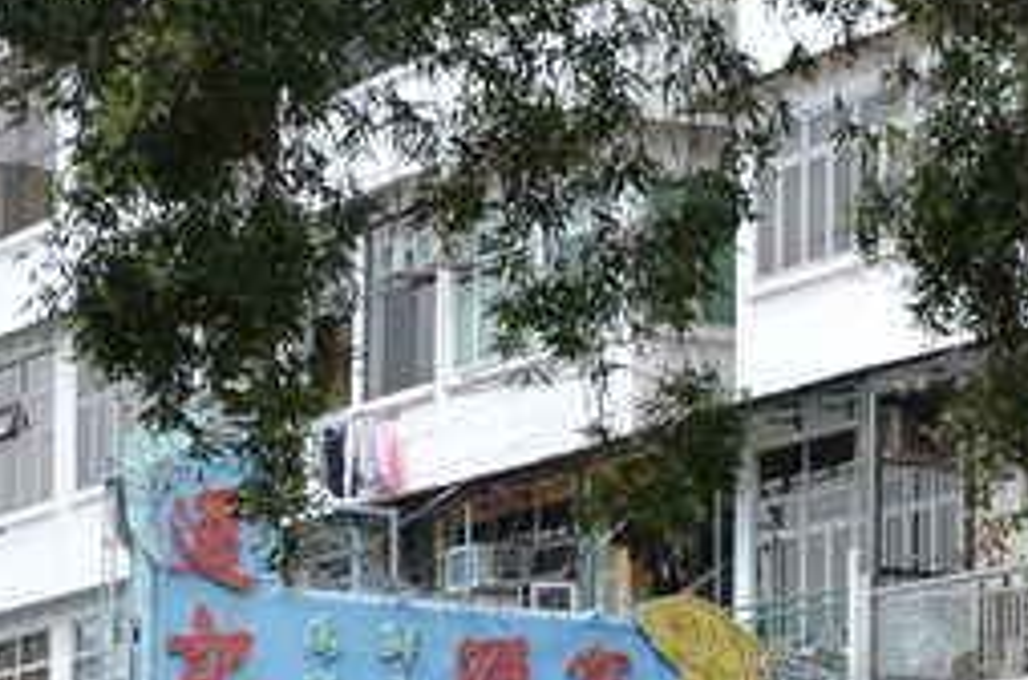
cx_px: 951
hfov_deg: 12.1
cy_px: 1052
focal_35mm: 169
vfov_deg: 7.9
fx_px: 4814
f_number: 7.1
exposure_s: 1/200
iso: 200
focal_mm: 28
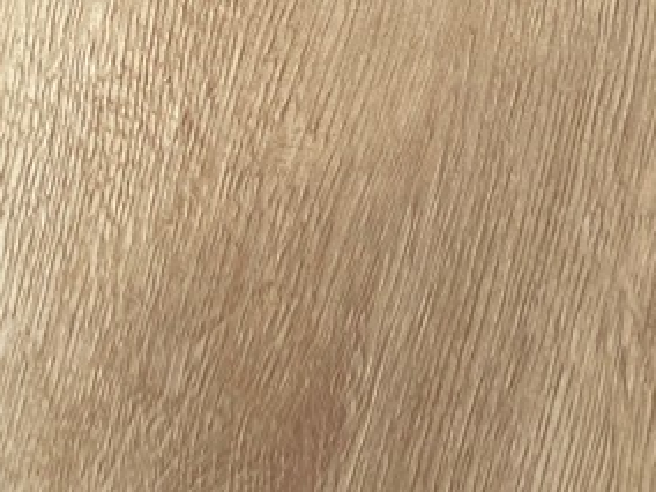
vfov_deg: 13.1
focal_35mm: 88
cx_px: 58
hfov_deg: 21.7
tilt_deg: -85.6
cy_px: -658
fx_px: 1668
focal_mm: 5.1
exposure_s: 1/33
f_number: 1.6
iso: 400
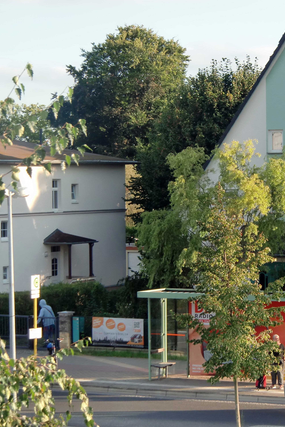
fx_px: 1259
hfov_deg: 12.9
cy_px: 213
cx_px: 233
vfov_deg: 19.3
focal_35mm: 106
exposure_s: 1/160
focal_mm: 13.6
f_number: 4.6
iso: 64
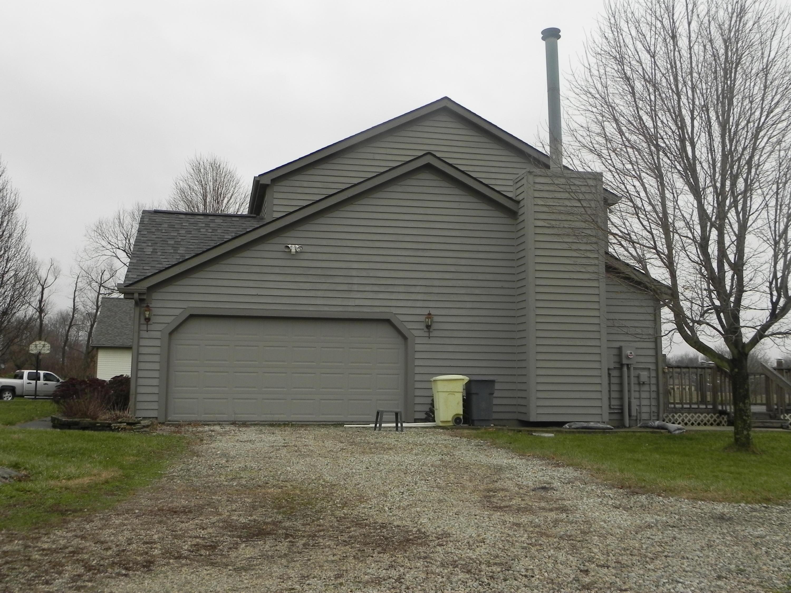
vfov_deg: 38.7
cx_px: 396
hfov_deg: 50.1
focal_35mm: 37
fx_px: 845
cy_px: 296
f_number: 5.6
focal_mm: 6.6
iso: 160
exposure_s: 1/260
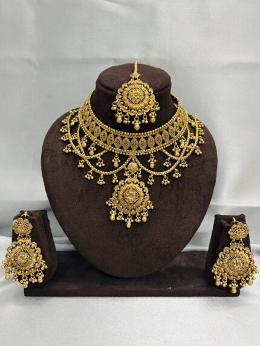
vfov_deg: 67.3
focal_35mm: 26
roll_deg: -0.4
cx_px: 130
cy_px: 173
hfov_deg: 53.1
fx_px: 260
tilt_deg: -10.8
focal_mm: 5.96
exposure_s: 1/50
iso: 160
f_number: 1.6
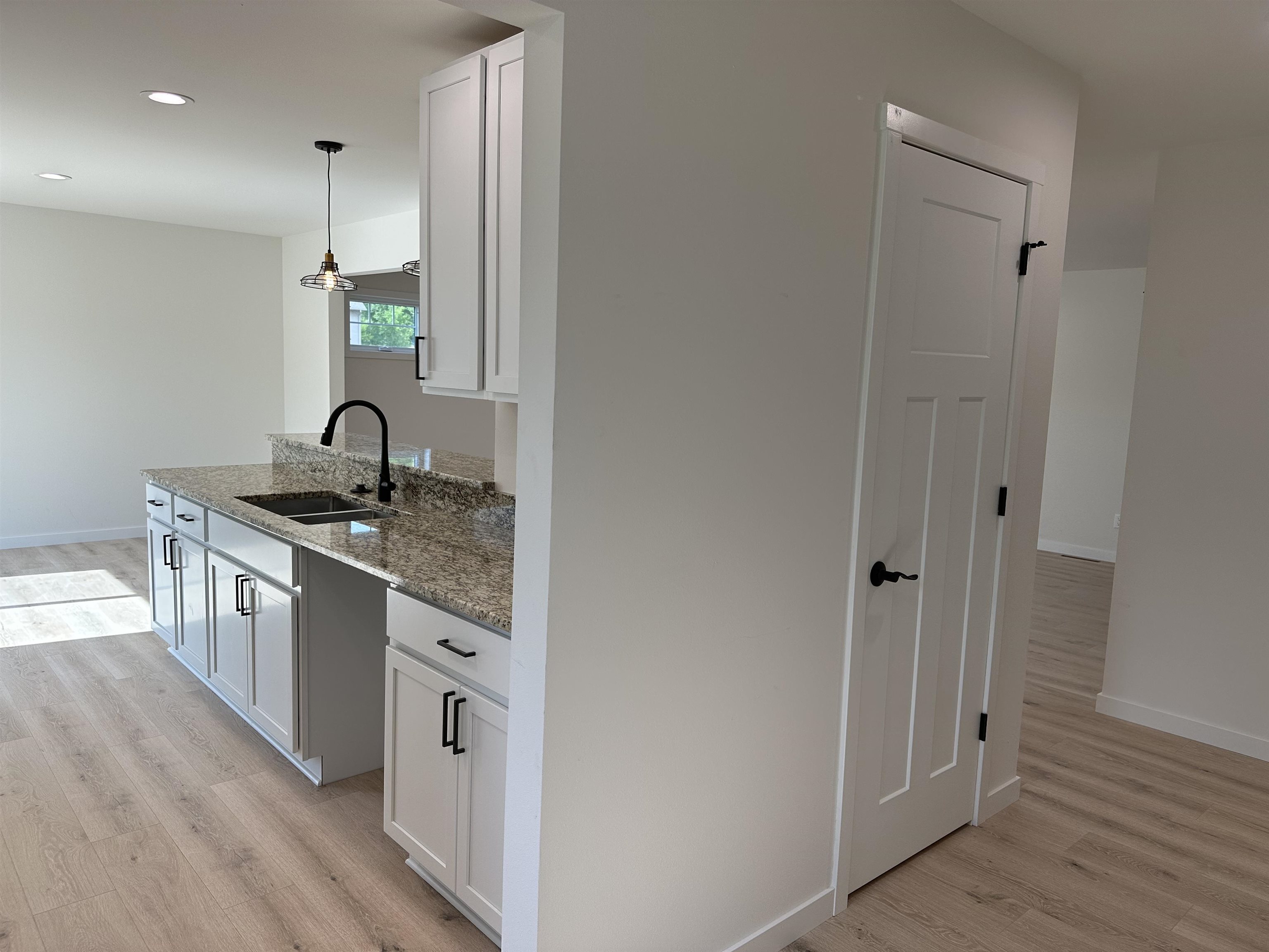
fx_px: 880
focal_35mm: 24
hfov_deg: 71.6
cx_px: 634
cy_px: 476
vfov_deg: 56.8
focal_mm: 6.86
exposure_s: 1/300
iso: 80
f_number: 1.78
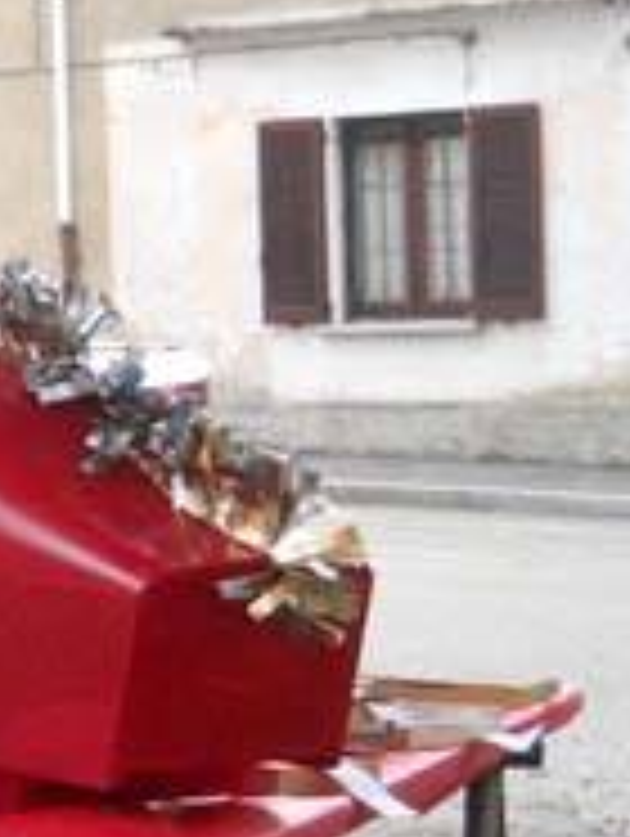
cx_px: -423
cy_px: 531
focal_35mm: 132
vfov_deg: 14.9
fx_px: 3196
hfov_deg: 10.7
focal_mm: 6.72
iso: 400
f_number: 3.1
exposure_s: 1/250
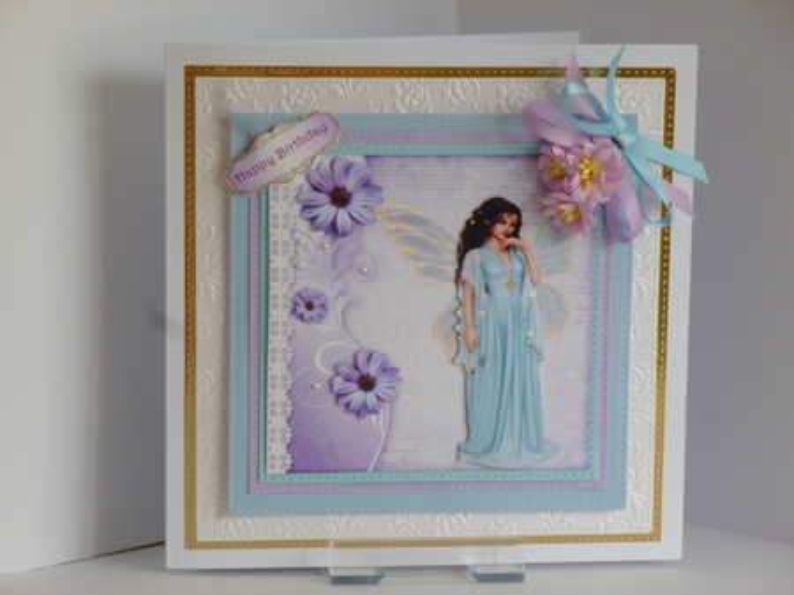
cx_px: 397
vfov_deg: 12.9
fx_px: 2636
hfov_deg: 17.1
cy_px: 298
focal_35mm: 115
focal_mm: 20.6
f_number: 5.6
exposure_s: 1/50
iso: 100
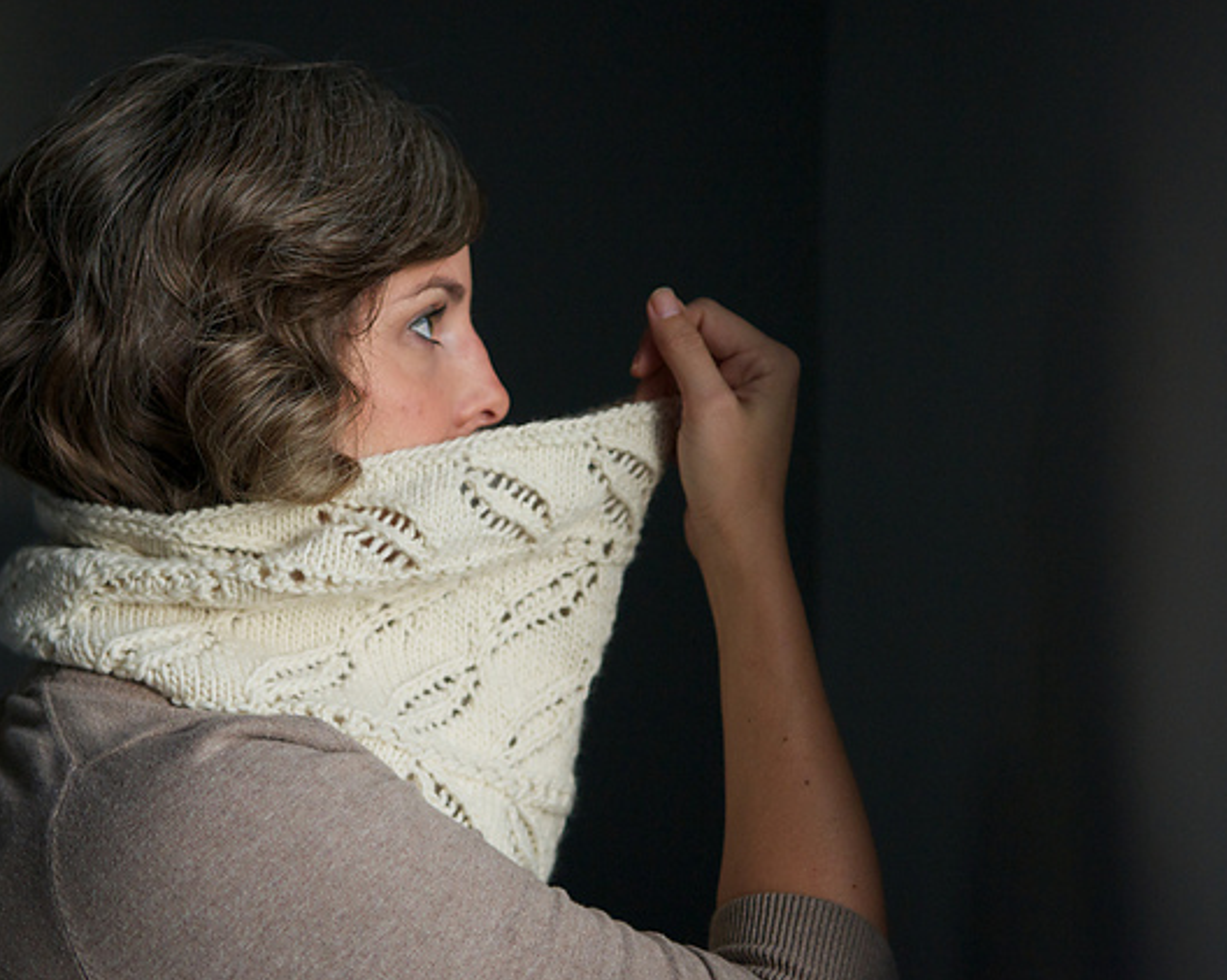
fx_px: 2723
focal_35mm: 75
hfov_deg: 25.4
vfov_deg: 20.4
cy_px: 491
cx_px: 500
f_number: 2.8
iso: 1000
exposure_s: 1/320
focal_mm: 44
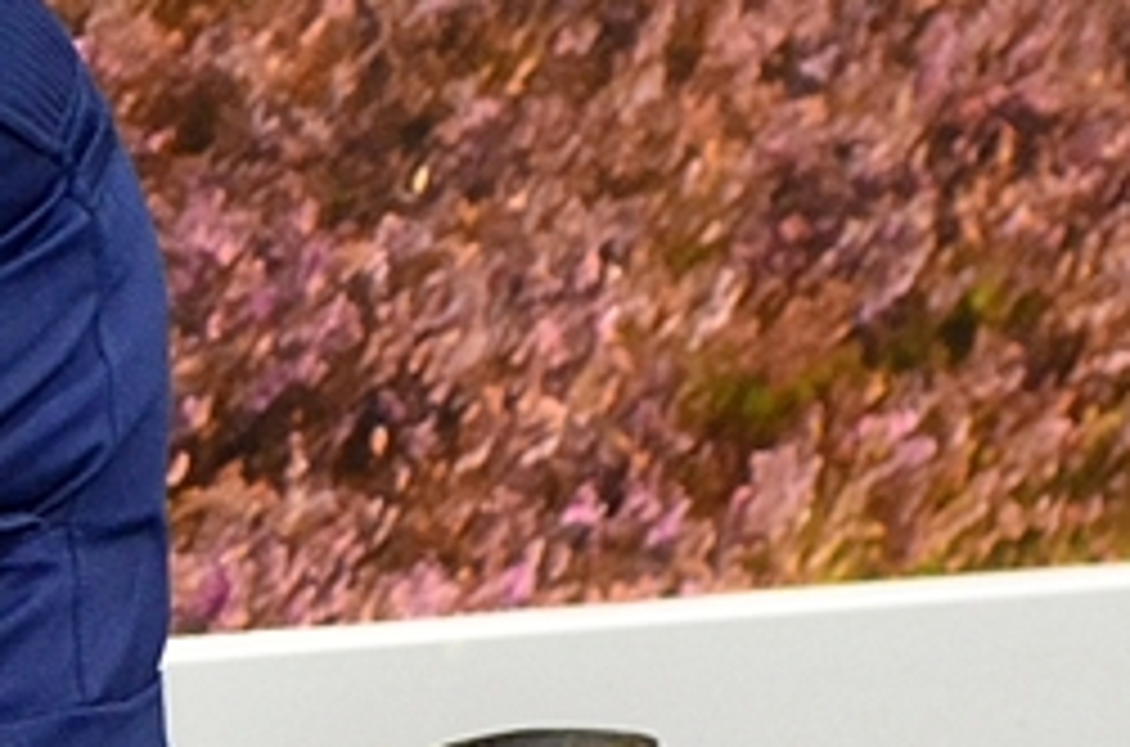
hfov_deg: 6.9
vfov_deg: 4.8
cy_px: 747
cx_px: -1130
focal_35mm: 287
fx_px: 8986
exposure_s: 1/60
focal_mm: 30
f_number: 4
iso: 800
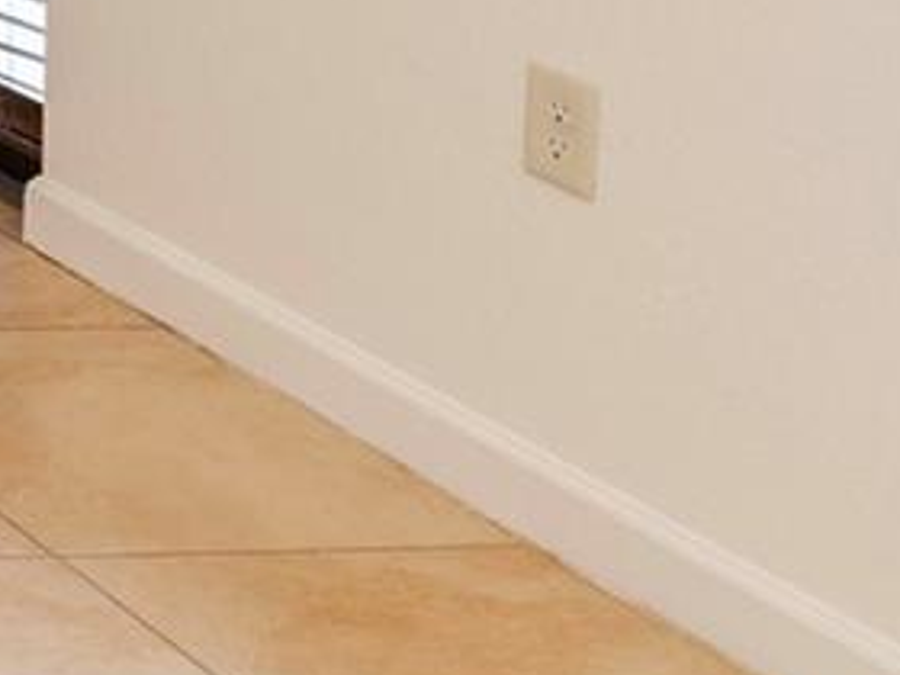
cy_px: -652
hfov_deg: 12.8
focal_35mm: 91
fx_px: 2359
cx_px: -1546
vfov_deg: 13.9
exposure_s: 1/10
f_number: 5.6
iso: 320
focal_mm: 11
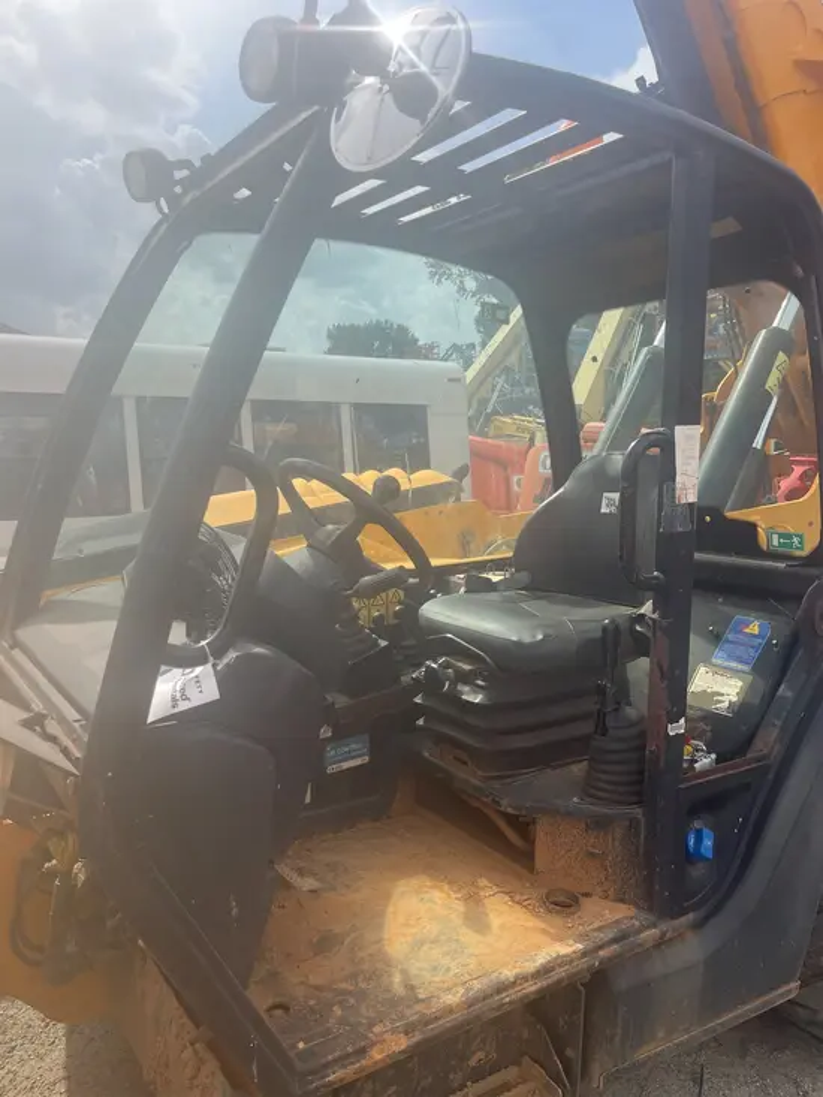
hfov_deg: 53.1
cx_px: 412
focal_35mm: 26
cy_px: 548
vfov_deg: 67.3
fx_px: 824
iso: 50
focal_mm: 5.1
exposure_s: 1/2222
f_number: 1.6
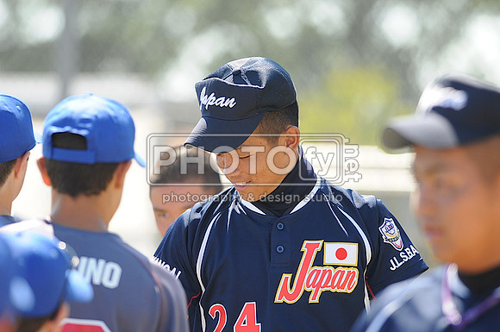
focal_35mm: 450
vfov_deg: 3.0
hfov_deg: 4.6
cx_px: 250
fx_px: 6241
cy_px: 166
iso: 200
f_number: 4
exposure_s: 1/320
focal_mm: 300
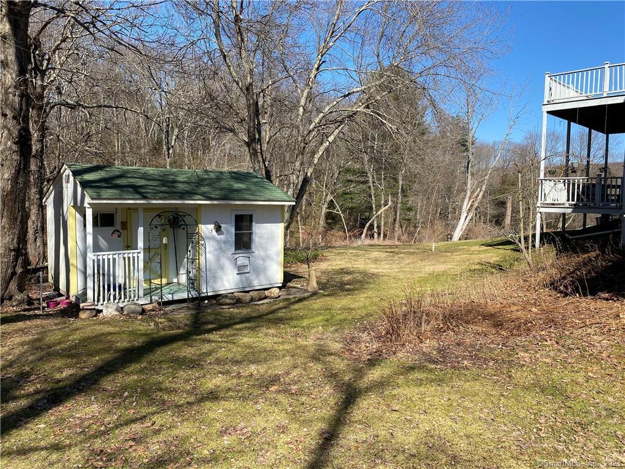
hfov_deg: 67.3
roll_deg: -1.1
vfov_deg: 53.1
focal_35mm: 26
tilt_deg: -4.5
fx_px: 469
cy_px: 234
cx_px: 312
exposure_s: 1/1961
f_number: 1.8
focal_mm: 4.25
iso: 32
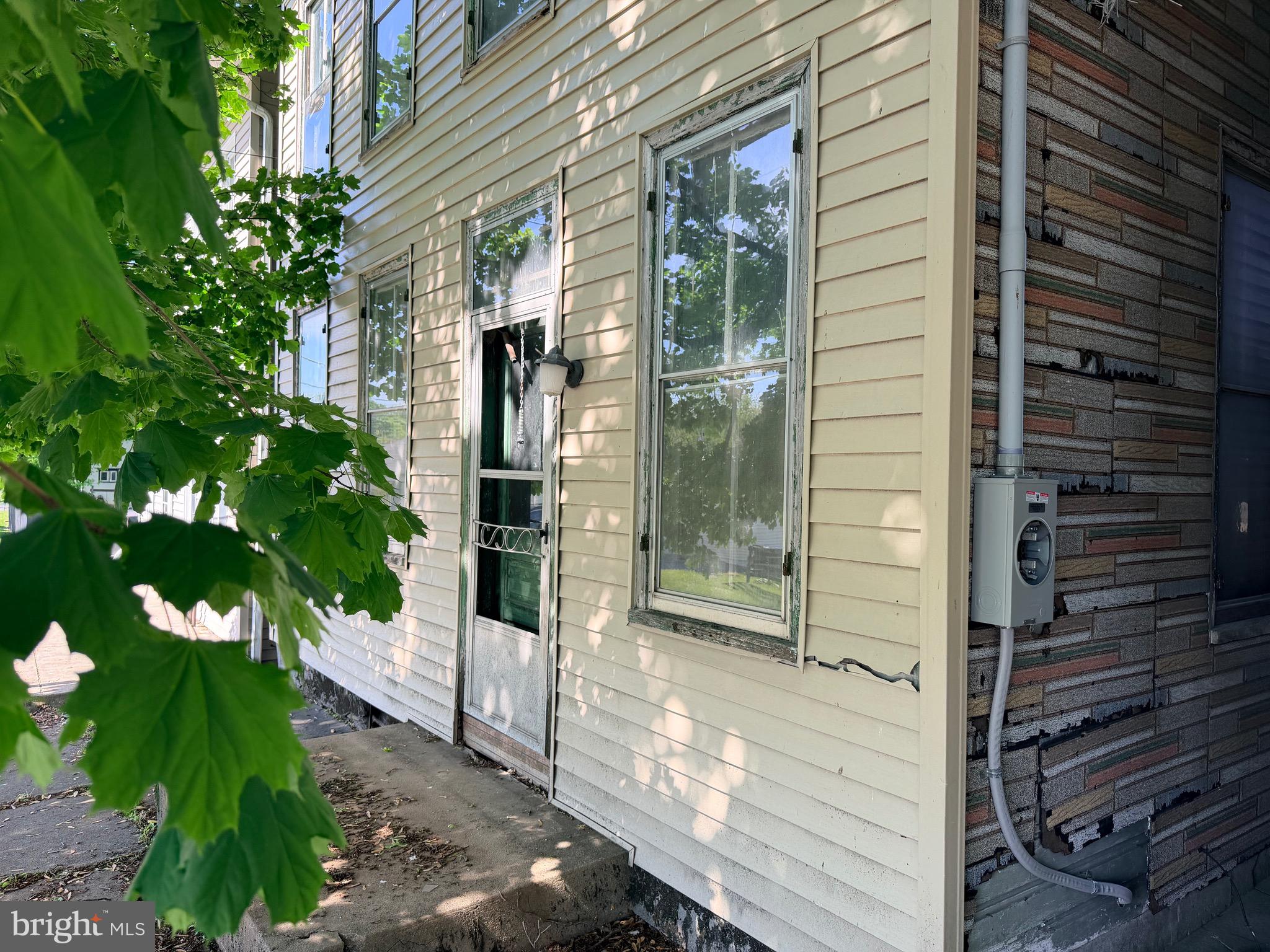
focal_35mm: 24
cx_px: 635
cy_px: 476
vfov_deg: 56.8
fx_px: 881
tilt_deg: -1.0
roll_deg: -1.2
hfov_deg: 71.6
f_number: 1.78
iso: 100
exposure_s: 1/660
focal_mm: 6.76
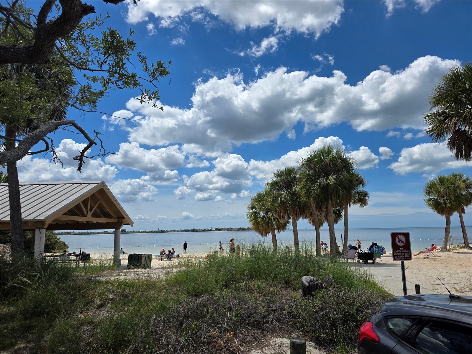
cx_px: 236
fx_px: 314
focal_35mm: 23
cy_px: 177
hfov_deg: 73.9
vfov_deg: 58.9
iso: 64
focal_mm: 6.3
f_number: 1.7
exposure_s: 1/7944
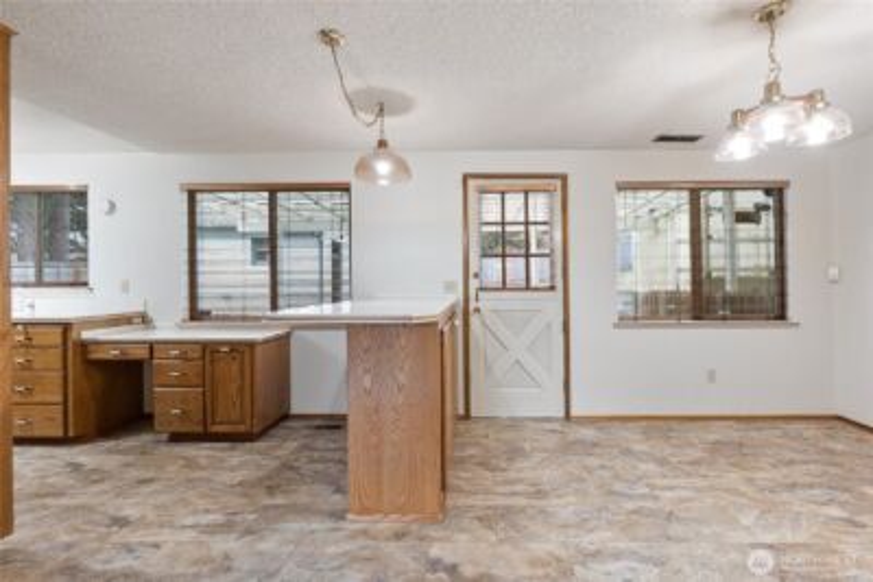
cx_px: 436
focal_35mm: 15
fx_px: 364
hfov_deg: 100.4
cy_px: 291
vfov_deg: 77.4
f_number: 5.6
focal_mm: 10
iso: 400
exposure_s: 1/10
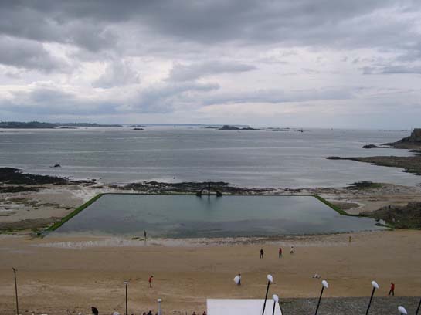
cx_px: 210
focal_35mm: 38
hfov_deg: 49.0
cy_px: 158
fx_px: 462
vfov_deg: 37.7
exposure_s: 1/256
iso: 100
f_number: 7.6
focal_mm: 8
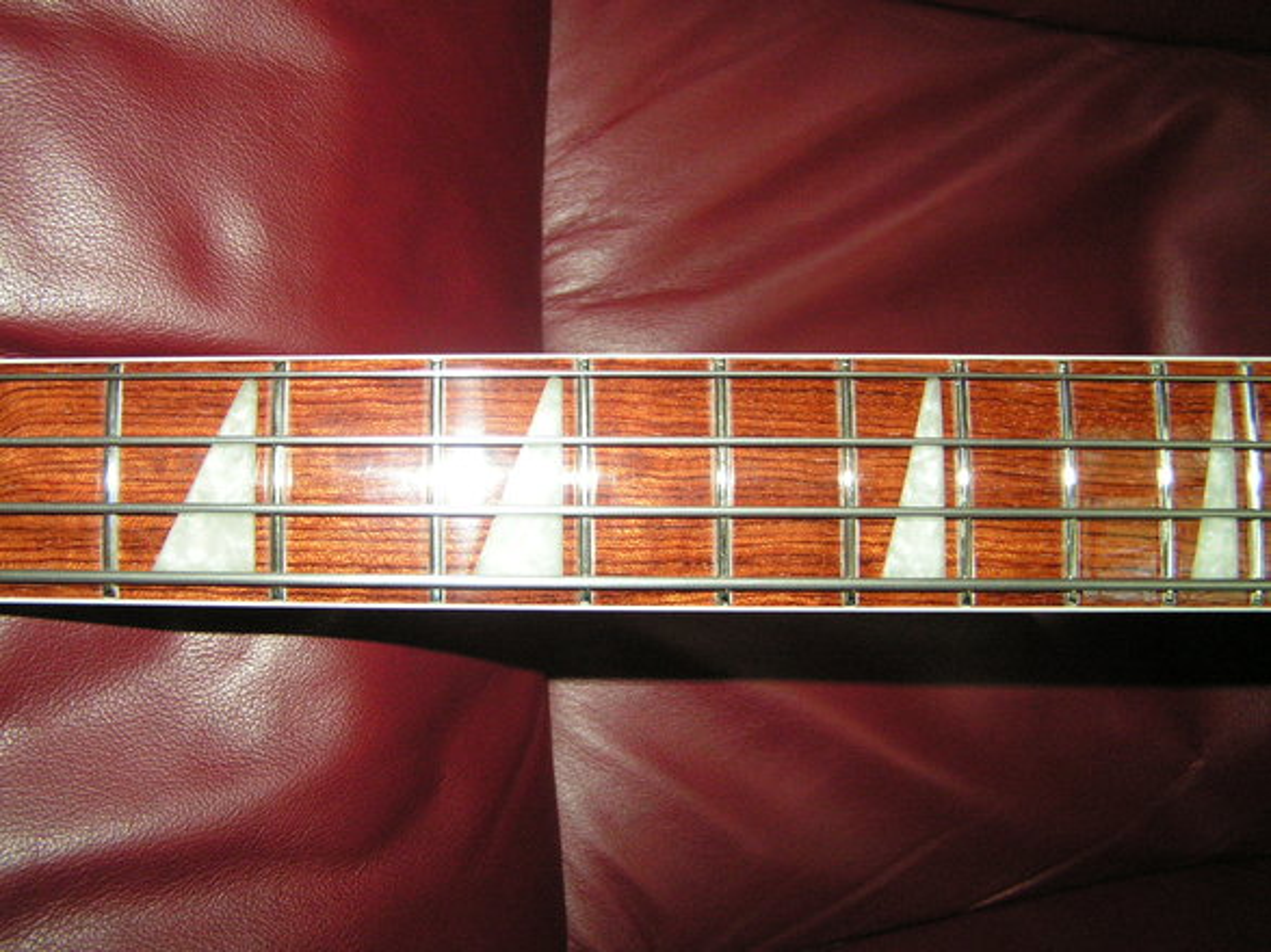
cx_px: 636
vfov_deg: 37.7
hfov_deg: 49.0
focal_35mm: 38
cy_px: 476
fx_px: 1395
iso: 200
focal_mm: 6.3
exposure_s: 1/40
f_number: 2.8
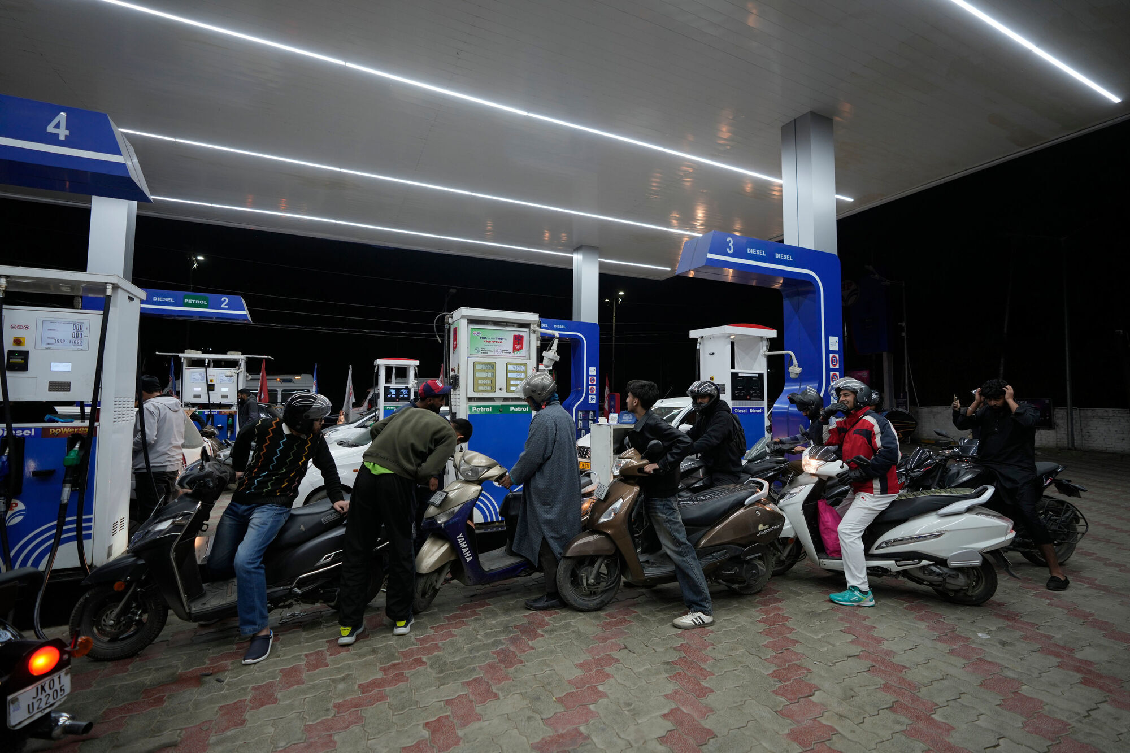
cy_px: 376
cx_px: 565
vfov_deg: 73.7
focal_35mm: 16
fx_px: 502
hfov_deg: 96.7
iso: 400
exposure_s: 1/125
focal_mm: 16
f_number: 2.8
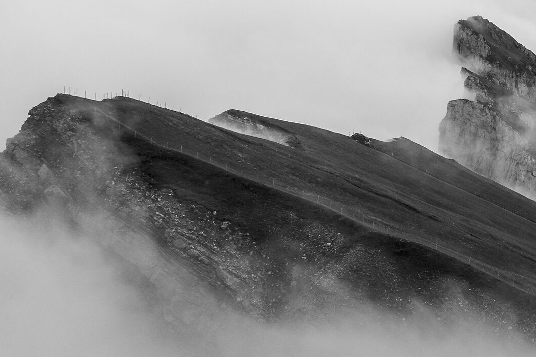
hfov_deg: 28.5
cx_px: 543
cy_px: 210
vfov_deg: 20.6
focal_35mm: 66
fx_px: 982
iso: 400
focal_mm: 19.2
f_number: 11
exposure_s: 1/105
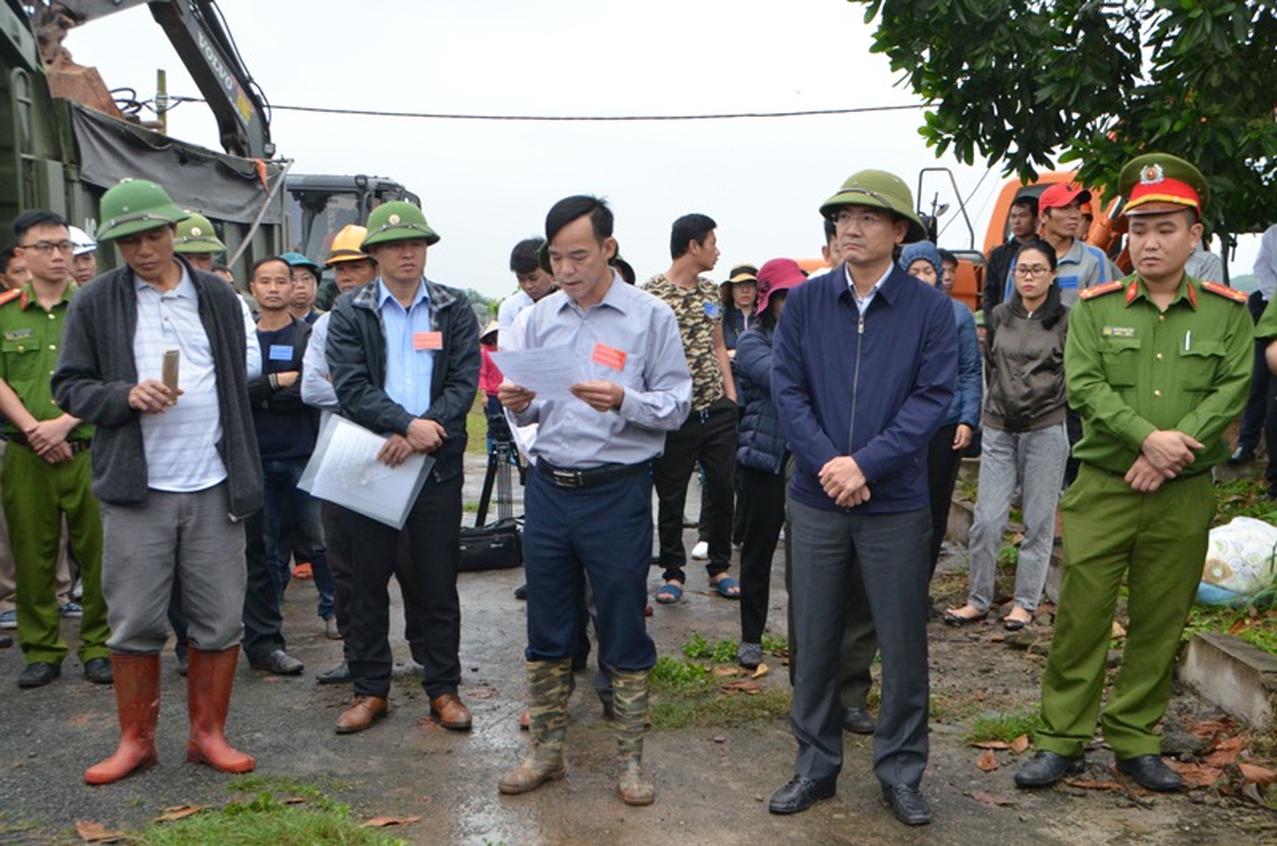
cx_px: 638
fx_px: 1487
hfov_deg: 46.5
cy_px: 423
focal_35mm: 42
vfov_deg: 31.8
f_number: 6.3
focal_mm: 28
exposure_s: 1/160
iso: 1600
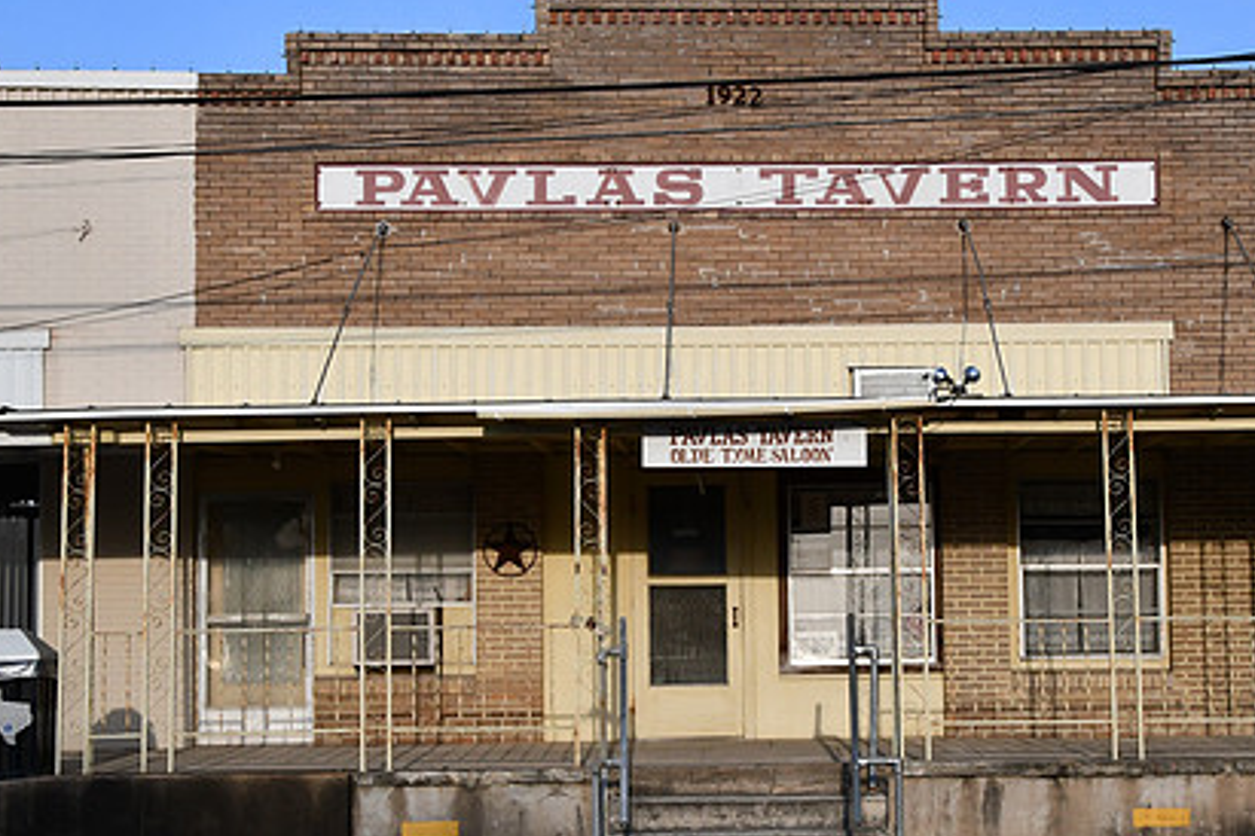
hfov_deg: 36.0
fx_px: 1917
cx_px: 791
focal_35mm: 55
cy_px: 548
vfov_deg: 24.5
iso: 800
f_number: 14
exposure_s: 1/640
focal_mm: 26
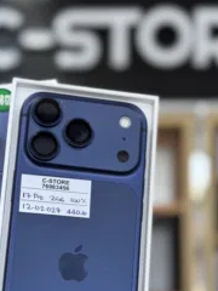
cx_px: 87
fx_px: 672
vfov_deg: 24.0
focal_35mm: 80
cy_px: 239
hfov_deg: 18.4
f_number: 1.78
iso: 64
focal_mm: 6.76
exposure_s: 1/358
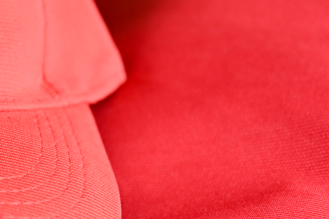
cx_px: -133
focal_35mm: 170
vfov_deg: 8.0
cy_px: -8
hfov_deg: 11.7
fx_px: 1552
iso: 320
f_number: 3.2
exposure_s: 1/1600
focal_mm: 48
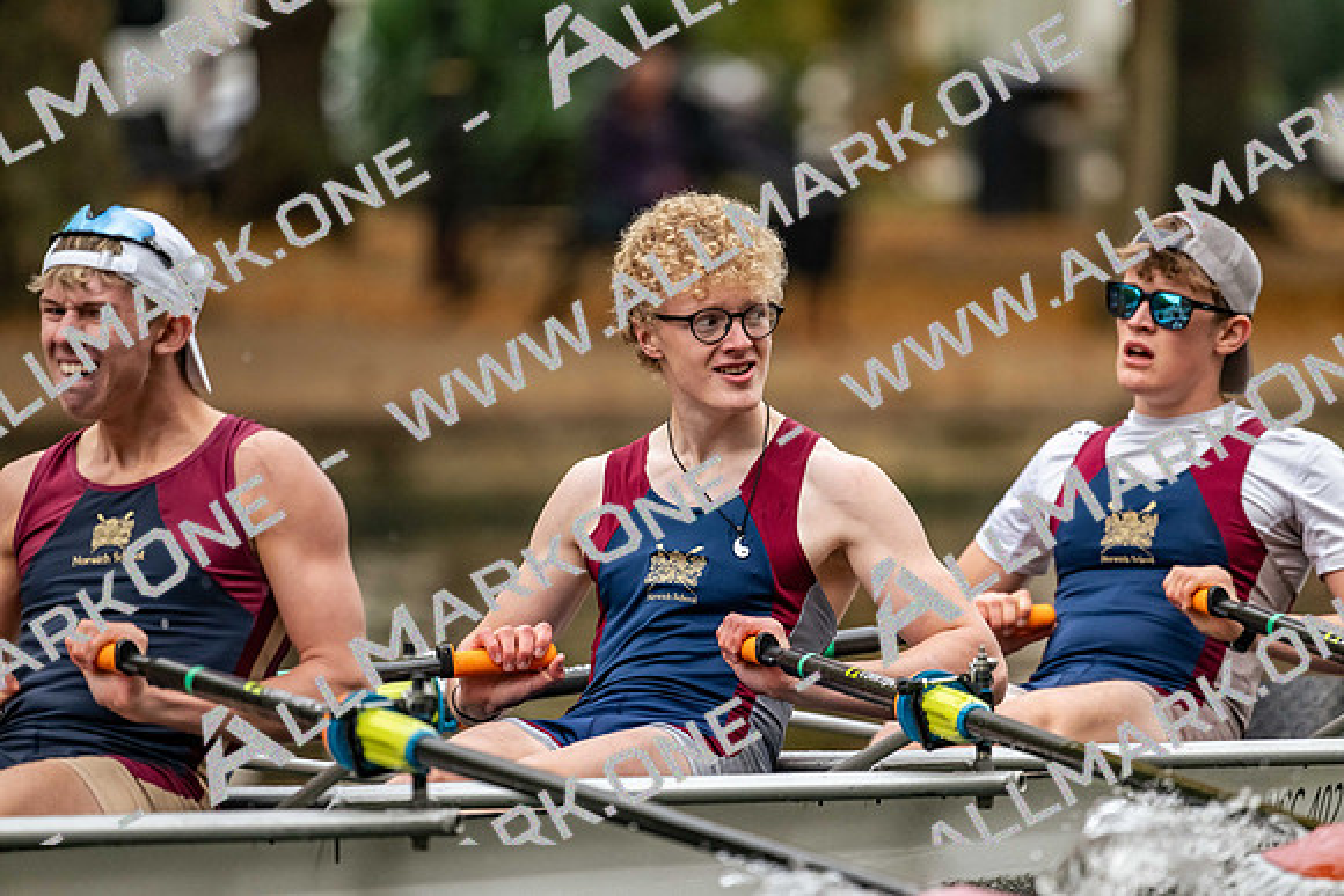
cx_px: 672
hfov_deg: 5.2
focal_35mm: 400
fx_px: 14936
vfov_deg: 3.4
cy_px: 448
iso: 2500
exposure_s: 1/2500
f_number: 4.5
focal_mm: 400
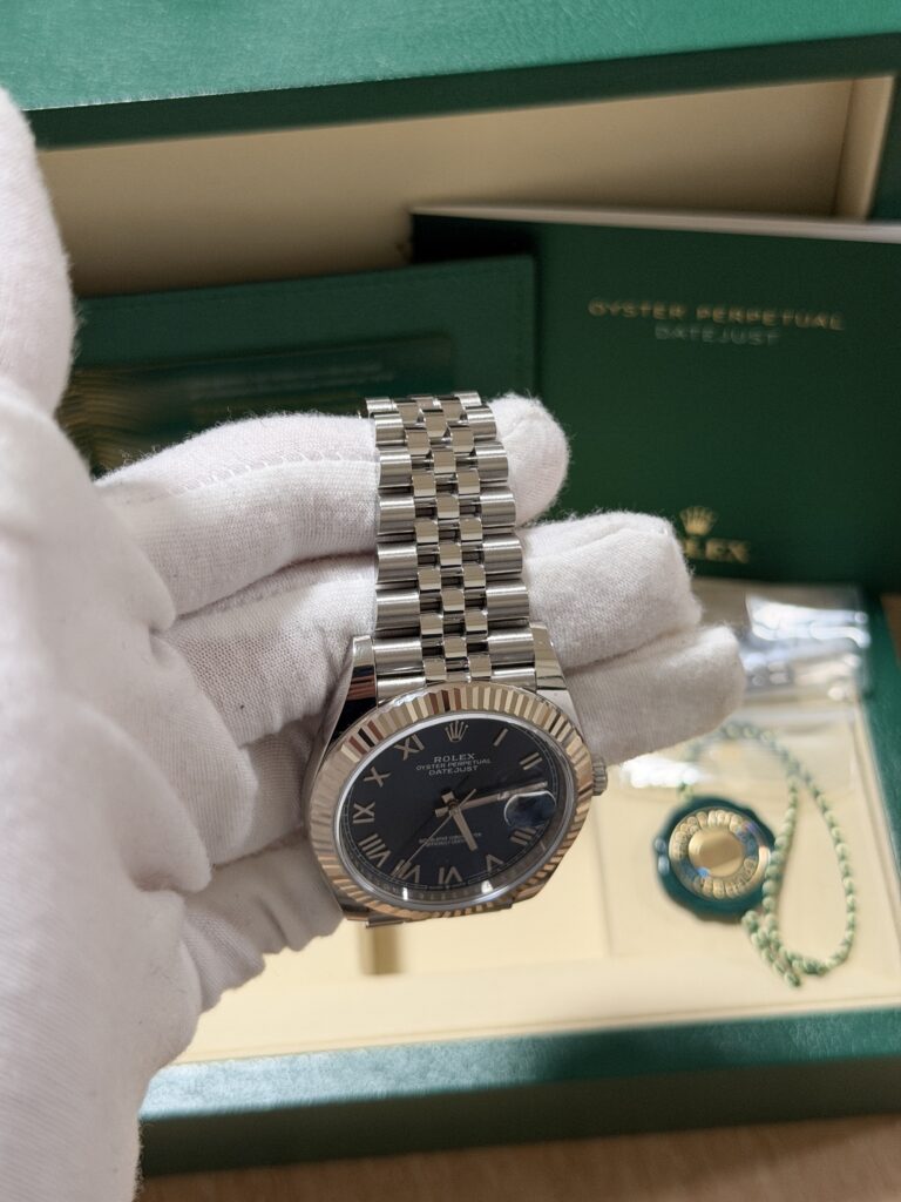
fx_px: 1666
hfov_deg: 30.3
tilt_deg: -59.6
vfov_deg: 39.7
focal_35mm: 48
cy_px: 601
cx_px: 450
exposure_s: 1/40
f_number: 1.78
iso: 250
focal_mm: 6.76
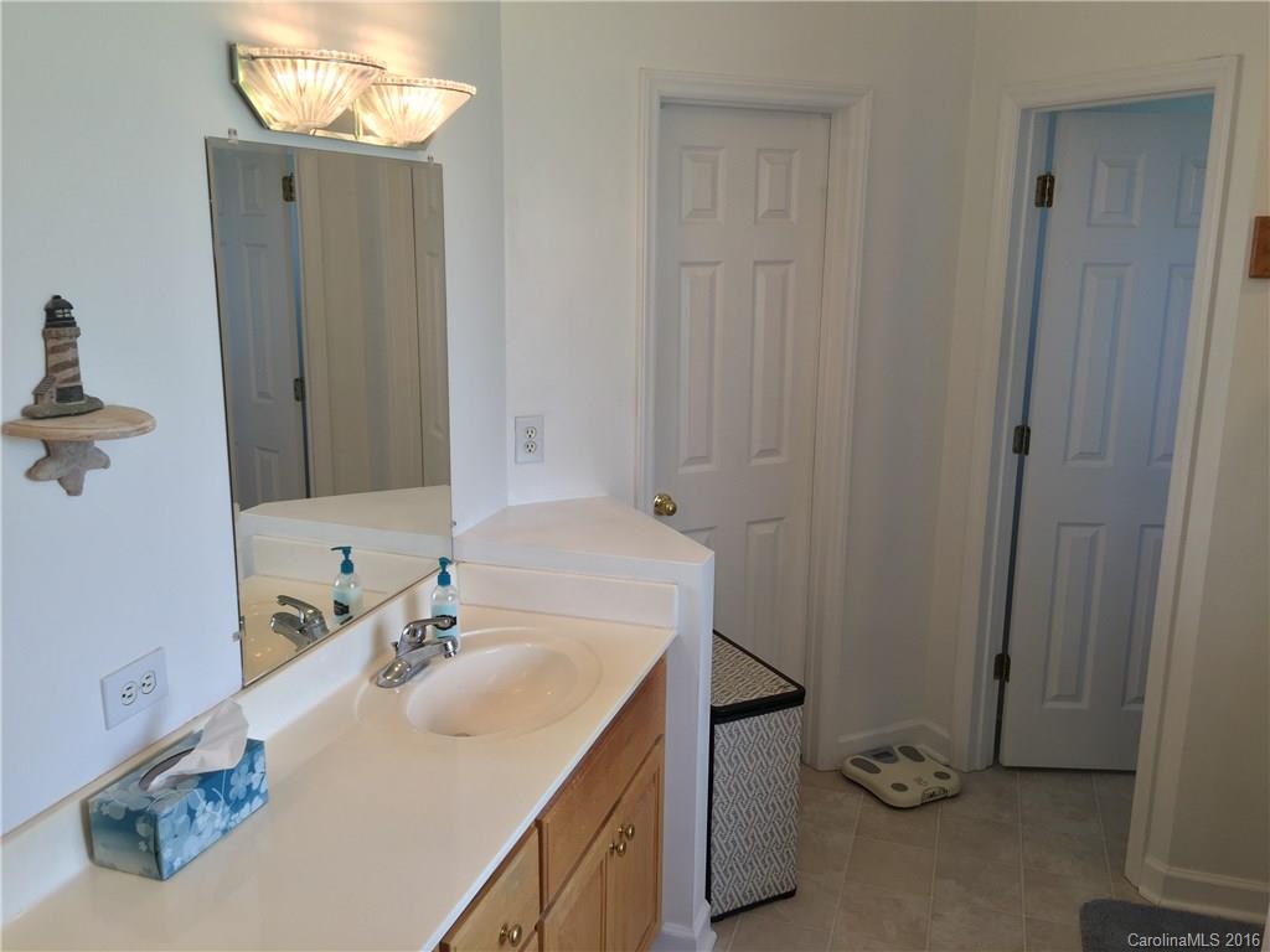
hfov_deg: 61.7
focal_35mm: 29
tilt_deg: -12.6
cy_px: 476
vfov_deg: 48.2
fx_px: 1064
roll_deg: -1.1
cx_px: 635
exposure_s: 1/60
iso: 32
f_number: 2.2
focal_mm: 4.15
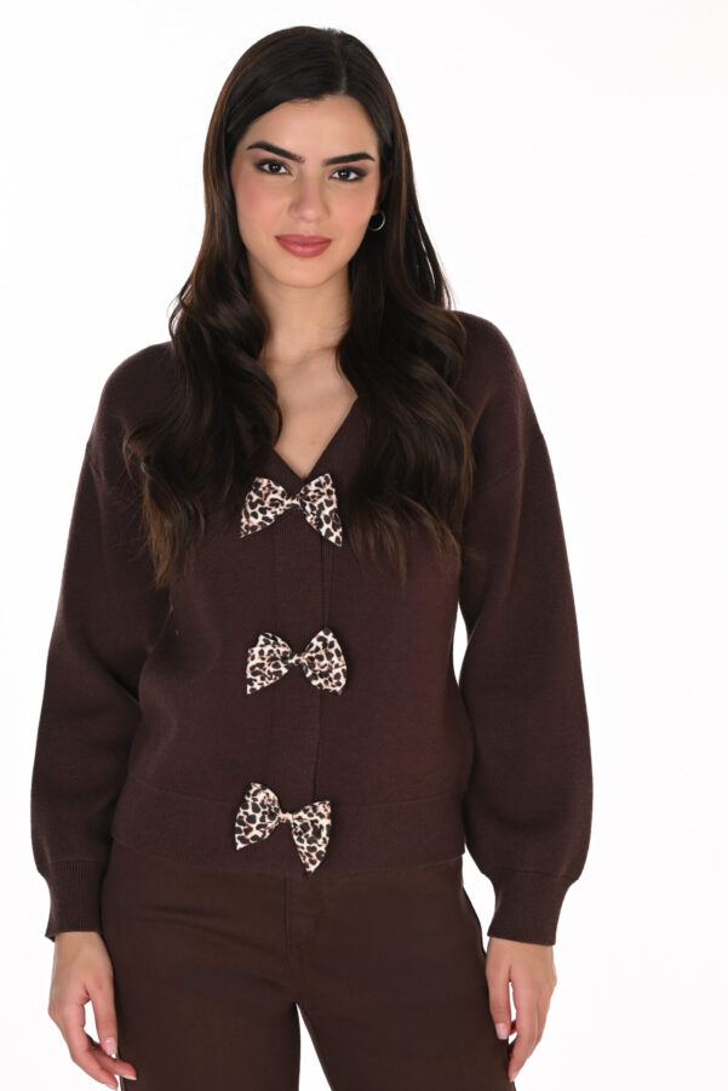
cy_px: 532
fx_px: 2757
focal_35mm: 91
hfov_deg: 15.0
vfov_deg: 22.4
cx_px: 327
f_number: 9
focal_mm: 80
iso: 100
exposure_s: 1/125
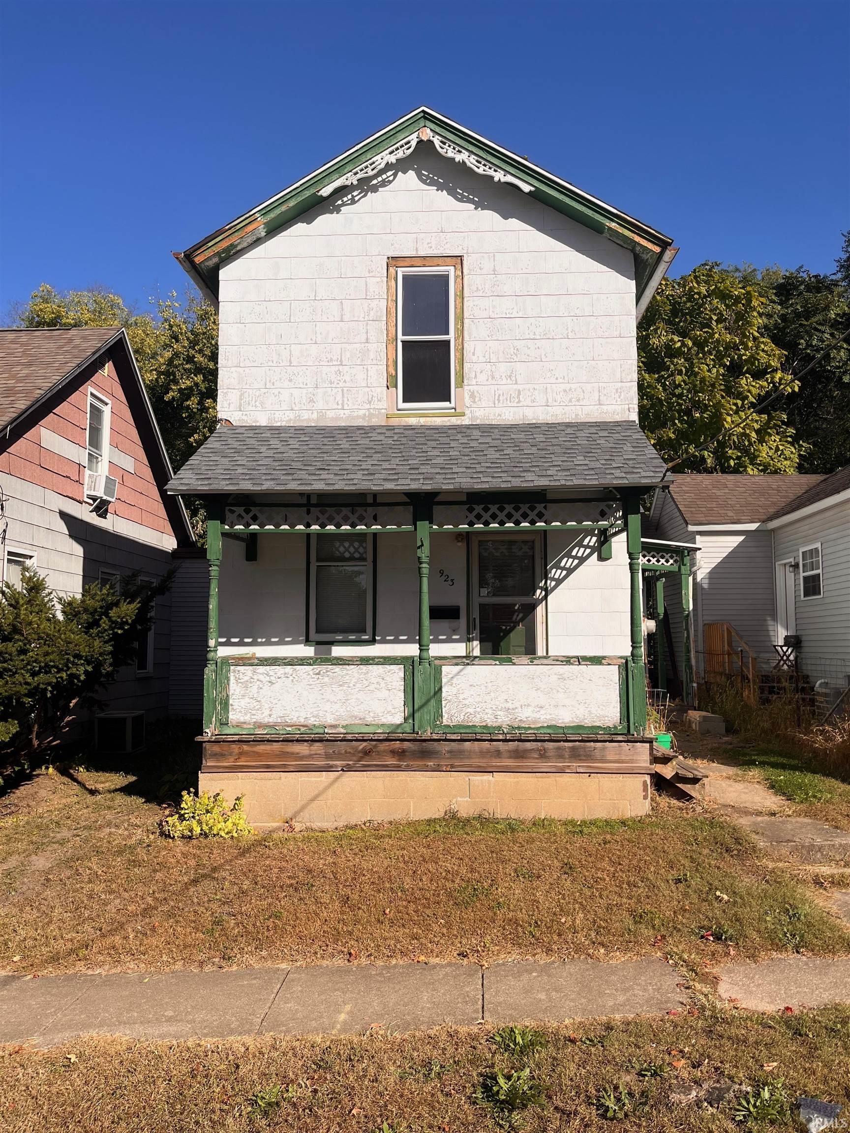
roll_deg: +0.3
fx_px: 851
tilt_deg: +7.1
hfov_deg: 53.1
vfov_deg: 67.3
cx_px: 425
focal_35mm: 26
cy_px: 566
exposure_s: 1/5556
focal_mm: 5.1
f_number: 1.6
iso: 50
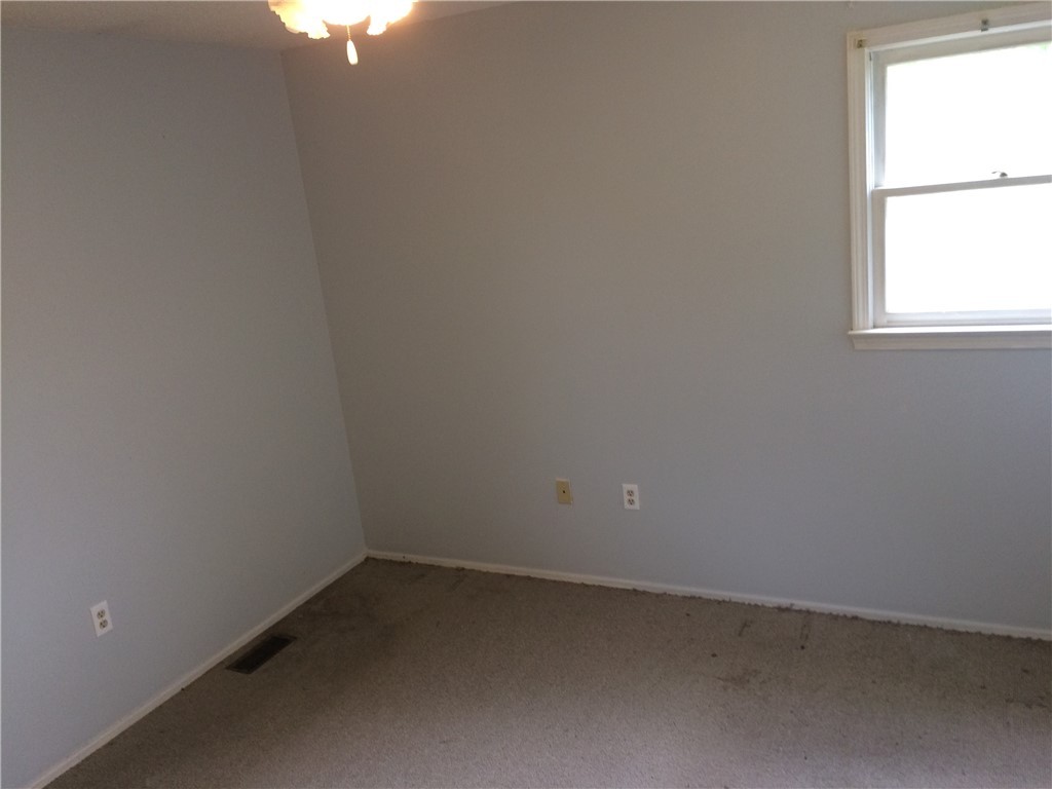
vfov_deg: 48.2
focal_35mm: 29
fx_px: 881
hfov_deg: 61.7
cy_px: 394
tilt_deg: -15.5
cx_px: 526
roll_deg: +7.2
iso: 100
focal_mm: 4.15
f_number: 2.2
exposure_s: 1/30
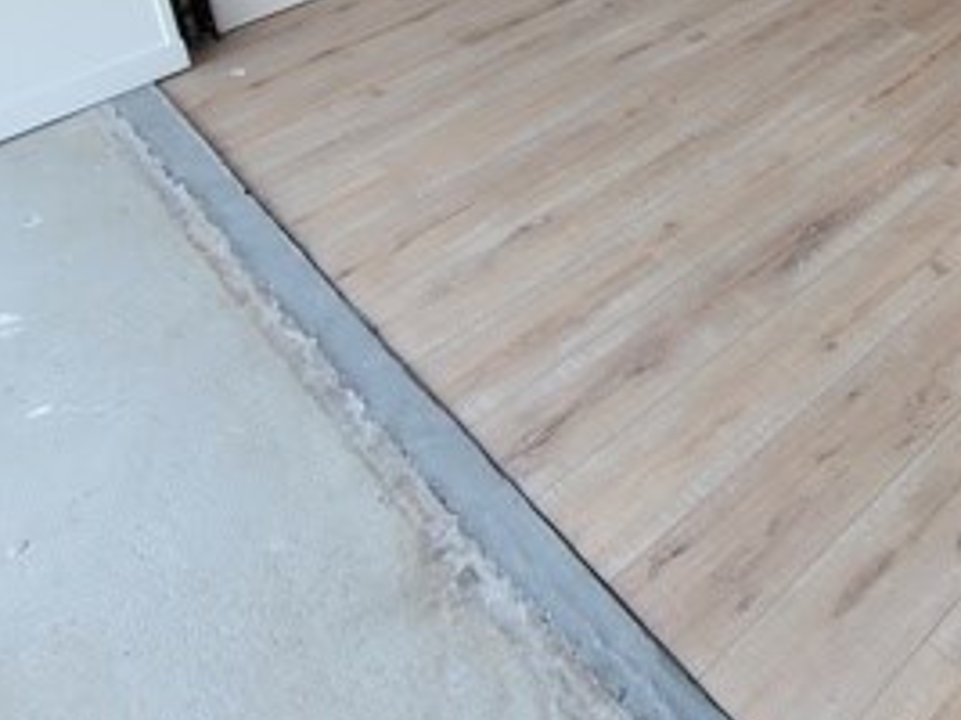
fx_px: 1082
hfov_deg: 38.7
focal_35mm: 39
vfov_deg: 28.8
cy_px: -252
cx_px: 1080
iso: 64
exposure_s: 1/50
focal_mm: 1.74
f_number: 2.2
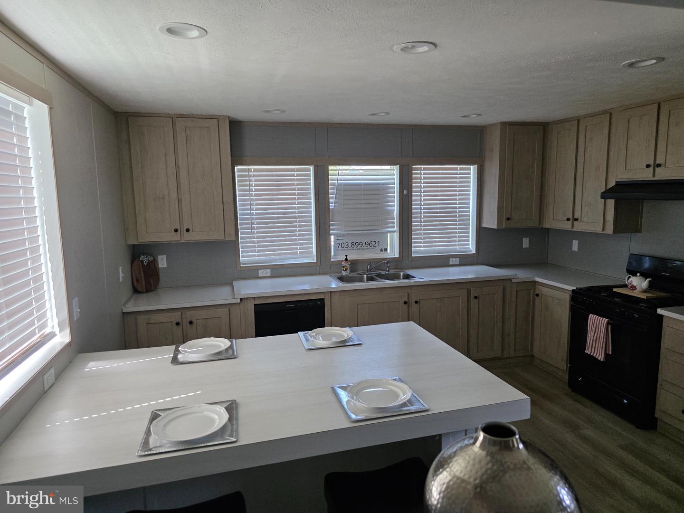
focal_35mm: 23
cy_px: 256
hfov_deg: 73.9
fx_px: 454
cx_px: 342
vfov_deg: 58.9
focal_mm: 6.3
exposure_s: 1/180
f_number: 1.7
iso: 200
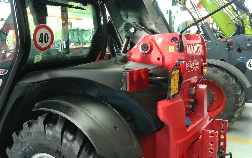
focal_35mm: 37
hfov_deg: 52.5
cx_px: 104
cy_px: 81
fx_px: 254
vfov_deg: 34.4
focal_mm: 3
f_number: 2
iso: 442
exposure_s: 1/33
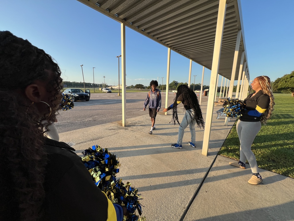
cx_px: 147
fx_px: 110
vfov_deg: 89.9
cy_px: 110
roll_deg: -1.3
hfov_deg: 106.2
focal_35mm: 13
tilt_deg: -11.1
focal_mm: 1.57
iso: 32
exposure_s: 1/608
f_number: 1.8
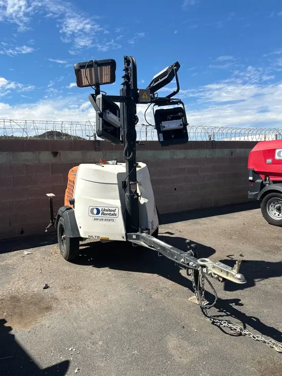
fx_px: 282
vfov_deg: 67.3
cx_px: 141
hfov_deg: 53.1
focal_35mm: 26
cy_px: 188
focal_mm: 5.7
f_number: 1.5
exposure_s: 1/4630
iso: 50
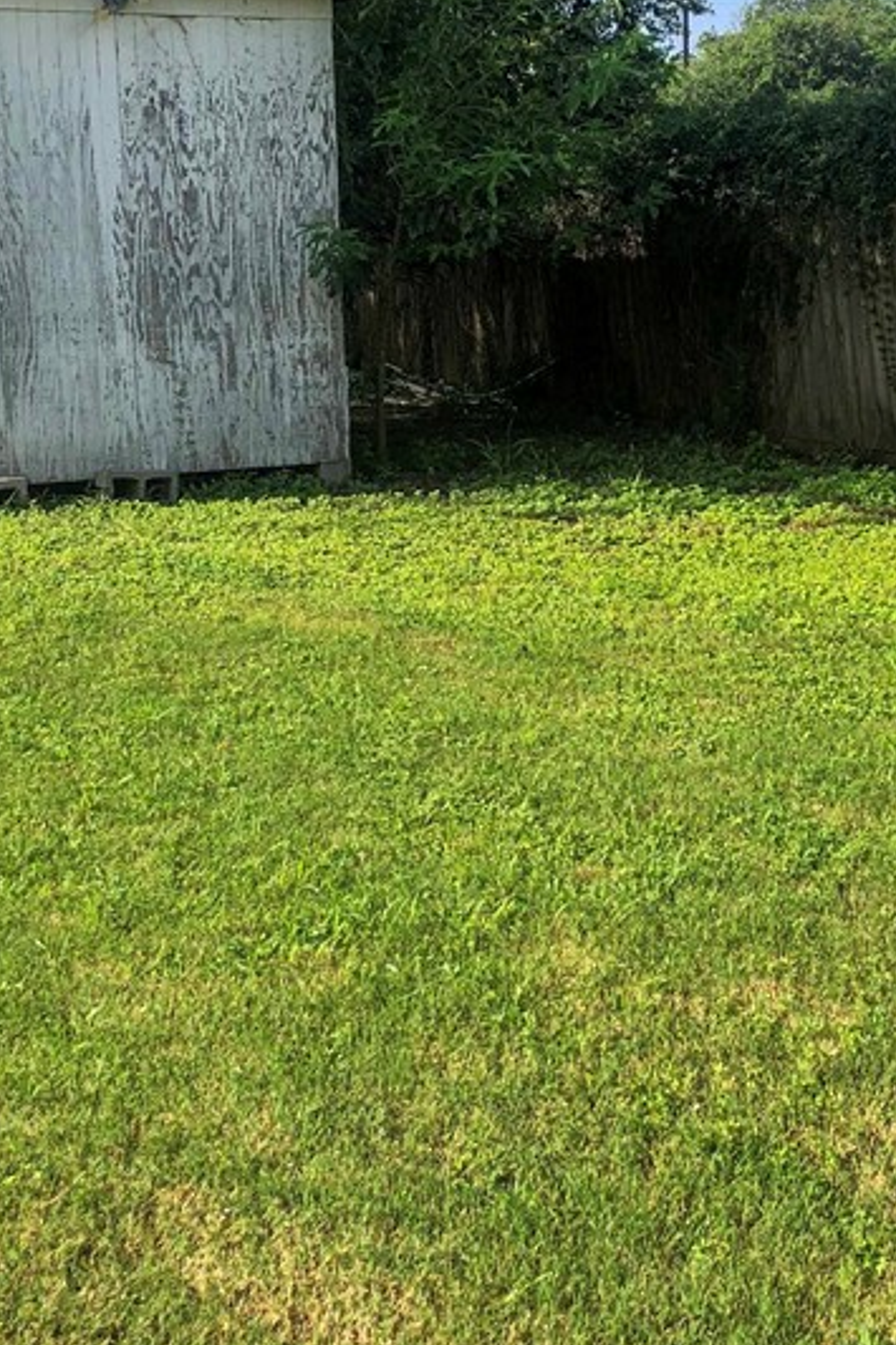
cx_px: 495
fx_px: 2092
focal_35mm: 56
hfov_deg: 24.2
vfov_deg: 35.6
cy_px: 628
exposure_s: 1/883
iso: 20
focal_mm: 4
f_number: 1.8
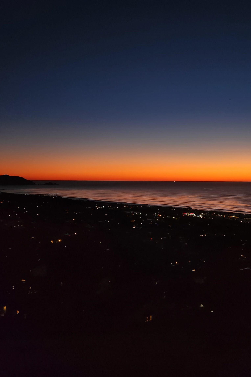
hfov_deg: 40.8
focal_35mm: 32
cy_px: 189
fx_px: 335
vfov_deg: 58.7
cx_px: 161
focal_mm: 5.4
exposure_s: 1/180
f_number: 1.8
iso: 125
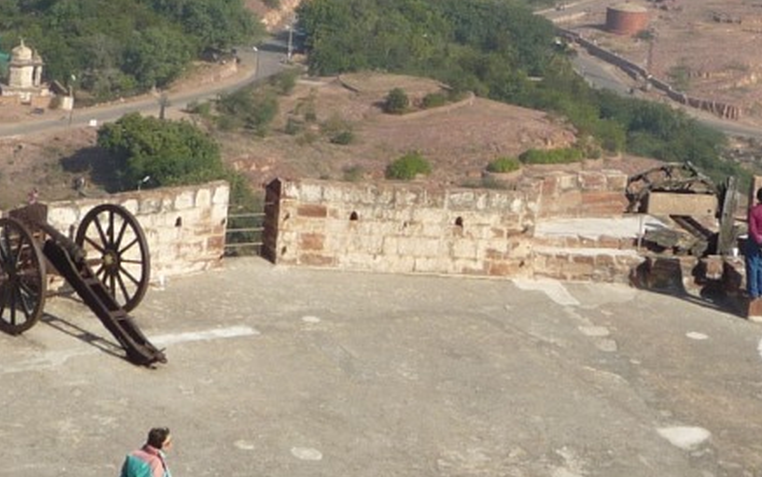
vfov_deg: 12.3
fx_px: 2182
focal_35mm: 105
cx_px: 308
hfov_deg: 19.8
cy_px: -44
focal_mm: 5.3
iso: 100
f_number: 5
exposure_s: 1/800
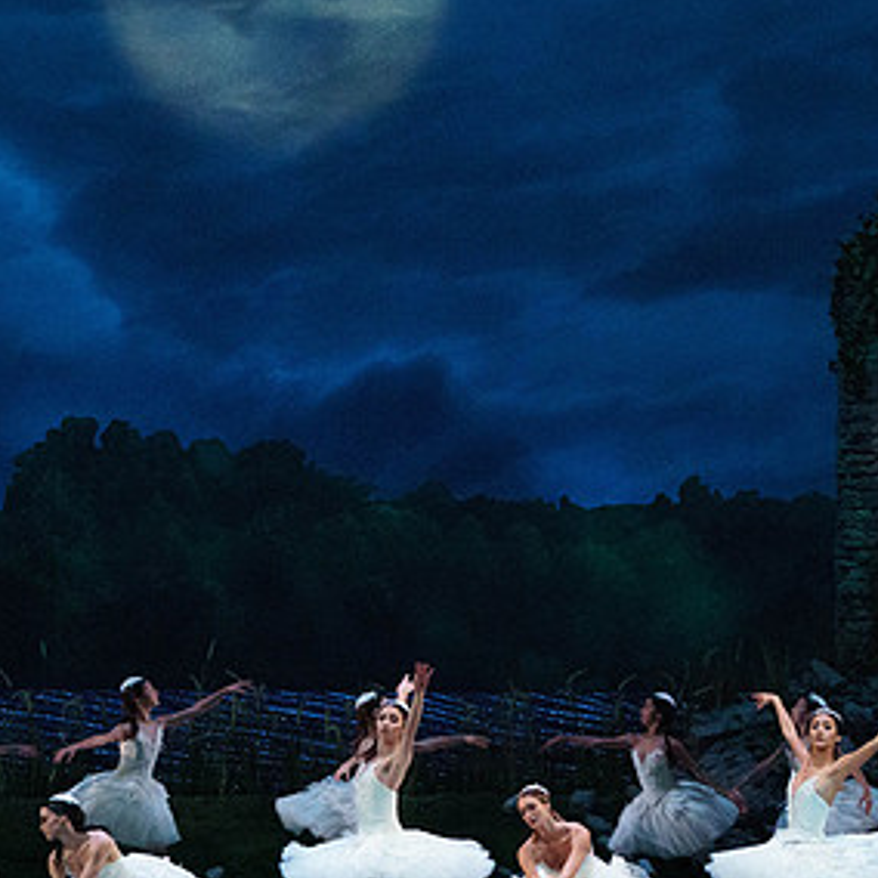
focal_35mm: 247
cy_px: 507
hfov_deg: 7.1
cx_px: 646
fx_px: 7088
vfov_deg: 7.1
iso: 8000
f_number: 5.6
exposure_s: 1/250
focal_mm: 141
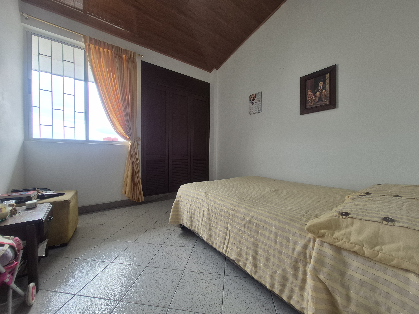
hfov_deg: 106.2
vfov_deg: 89.9
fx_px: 157
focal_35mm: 13
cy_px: 157
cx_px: 210
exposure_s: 1/120
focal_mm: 1.74
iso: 64
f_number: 2.2
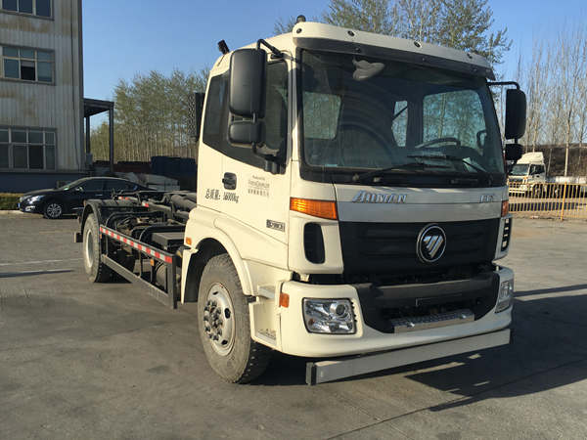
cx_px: 294
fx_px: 492
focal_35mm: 29
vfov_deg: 48.2
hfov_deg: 61.7
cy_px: 220
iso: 25
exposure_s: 1/1538
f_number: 2.2
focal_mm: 4.15
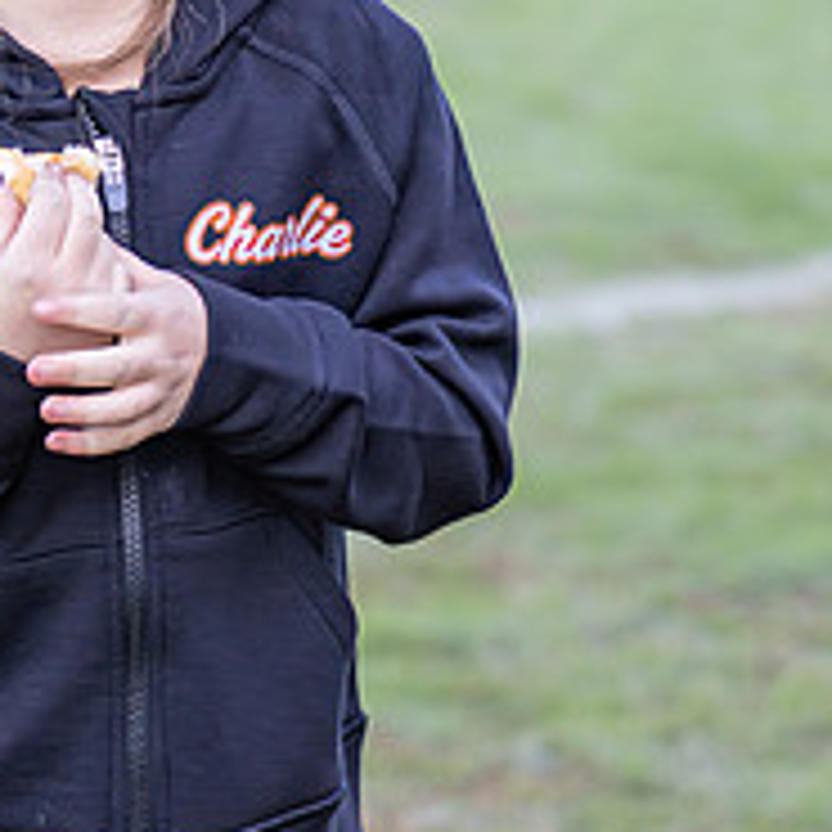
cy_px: 195
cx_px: -372
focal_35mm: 292
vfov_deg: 6.0
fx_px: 7940
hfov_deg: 5.9
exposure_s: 1/800
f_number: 2.8
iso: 500
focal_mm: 70
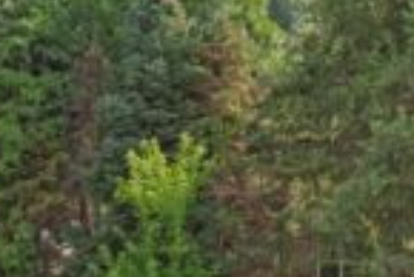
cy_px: 284
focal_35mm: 83
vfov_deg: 16.1
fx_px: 955
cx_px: 254
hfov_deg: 24.4
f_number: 7.1
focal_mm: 30
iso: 100
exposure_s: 1/500
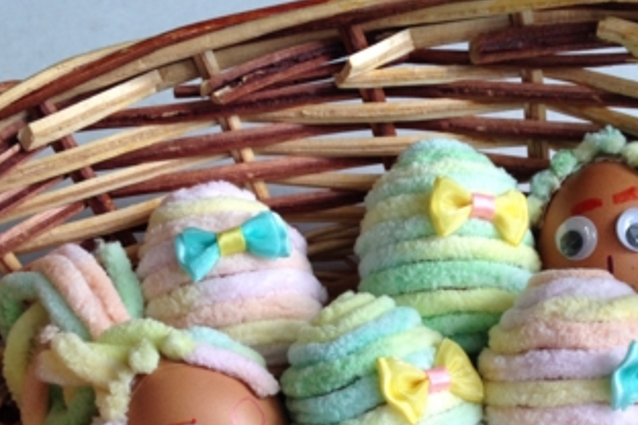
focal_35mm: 66
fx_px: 1170
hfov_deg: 30.5
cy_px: 360
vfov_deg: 20.3
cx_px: 372
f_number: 2.4
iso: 50
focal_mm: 4.12
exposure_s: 1/137
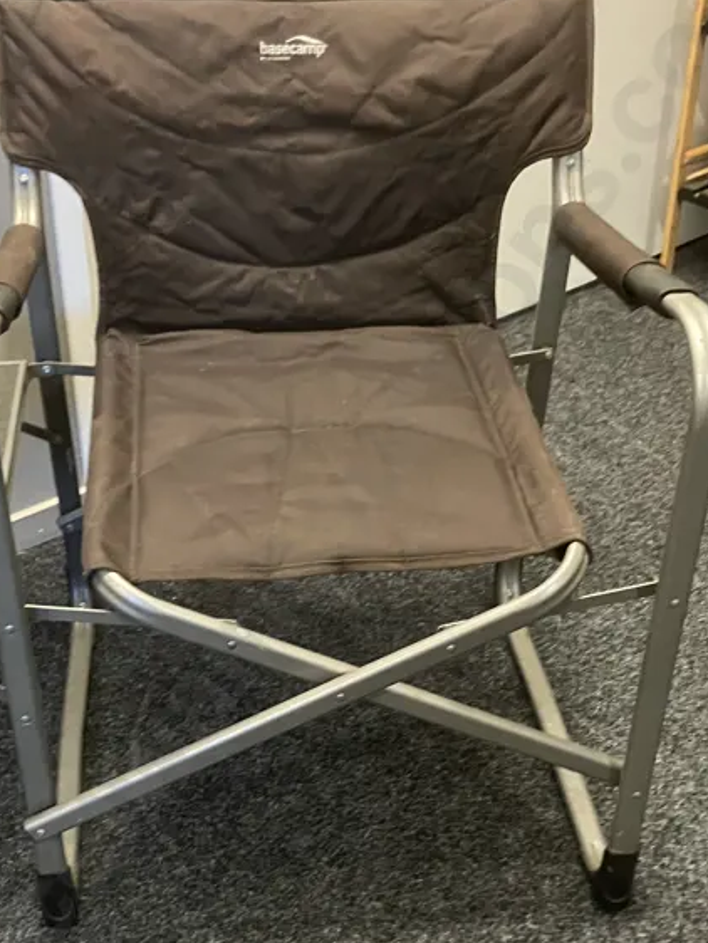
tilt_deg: -35.8
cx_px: 284
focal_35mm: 51
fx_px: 1390
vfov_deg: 37.3
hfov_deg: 28.5
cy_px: 589
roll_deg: +0.9
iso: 250
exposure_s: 1/33
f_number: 1.8
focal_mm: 3.99
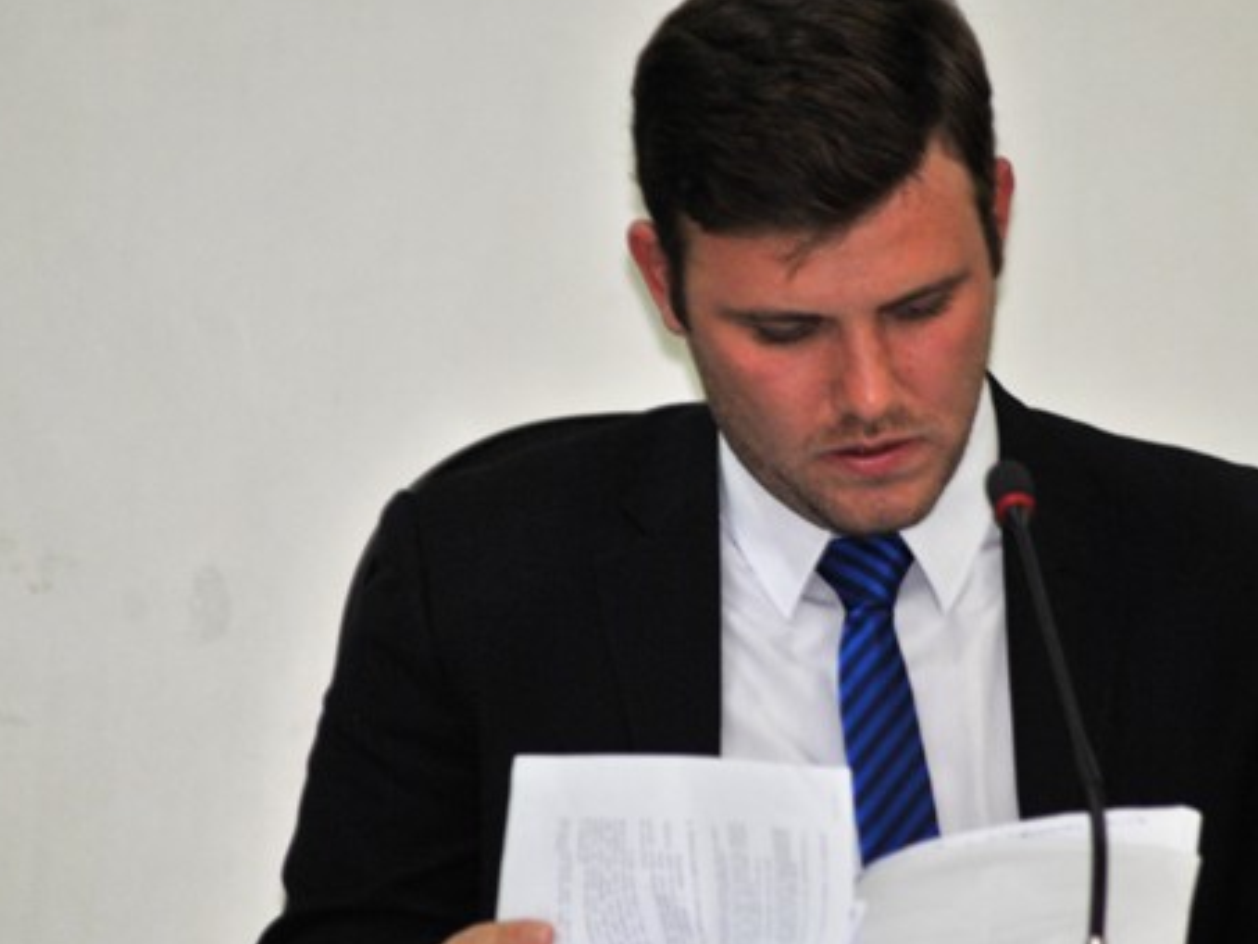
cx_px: 819
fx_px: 18539
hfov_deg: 3.9
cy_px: 566
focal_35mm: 510
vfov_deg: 2.9
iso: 200
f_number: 5
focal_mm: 250
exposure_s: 1/60
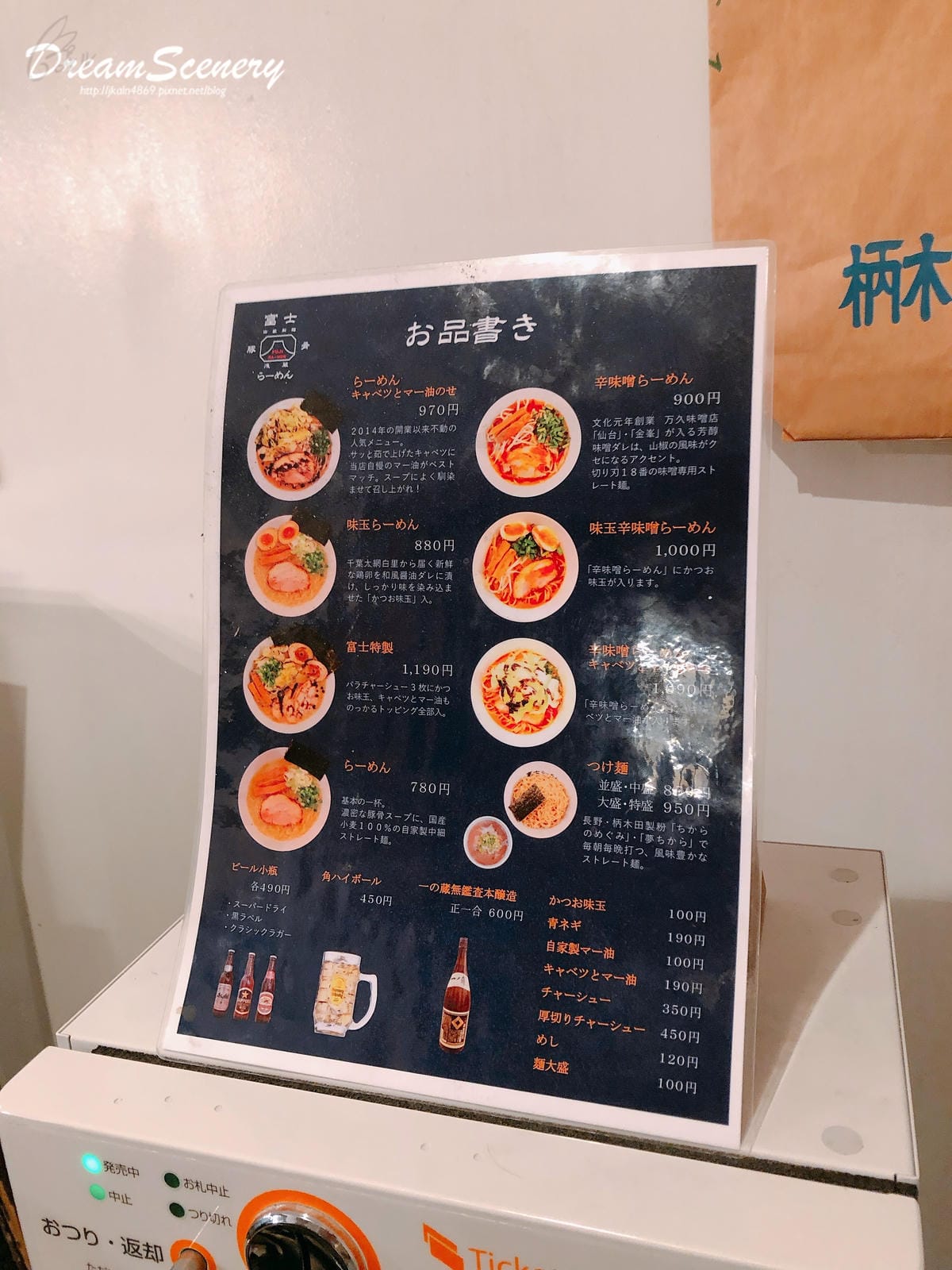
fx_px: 1027
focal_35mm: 28
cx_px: 476
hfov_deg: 49.7
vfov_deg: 63.4
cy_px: 635
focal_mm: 3.99
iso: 100
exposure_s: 1/10
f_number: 1.8
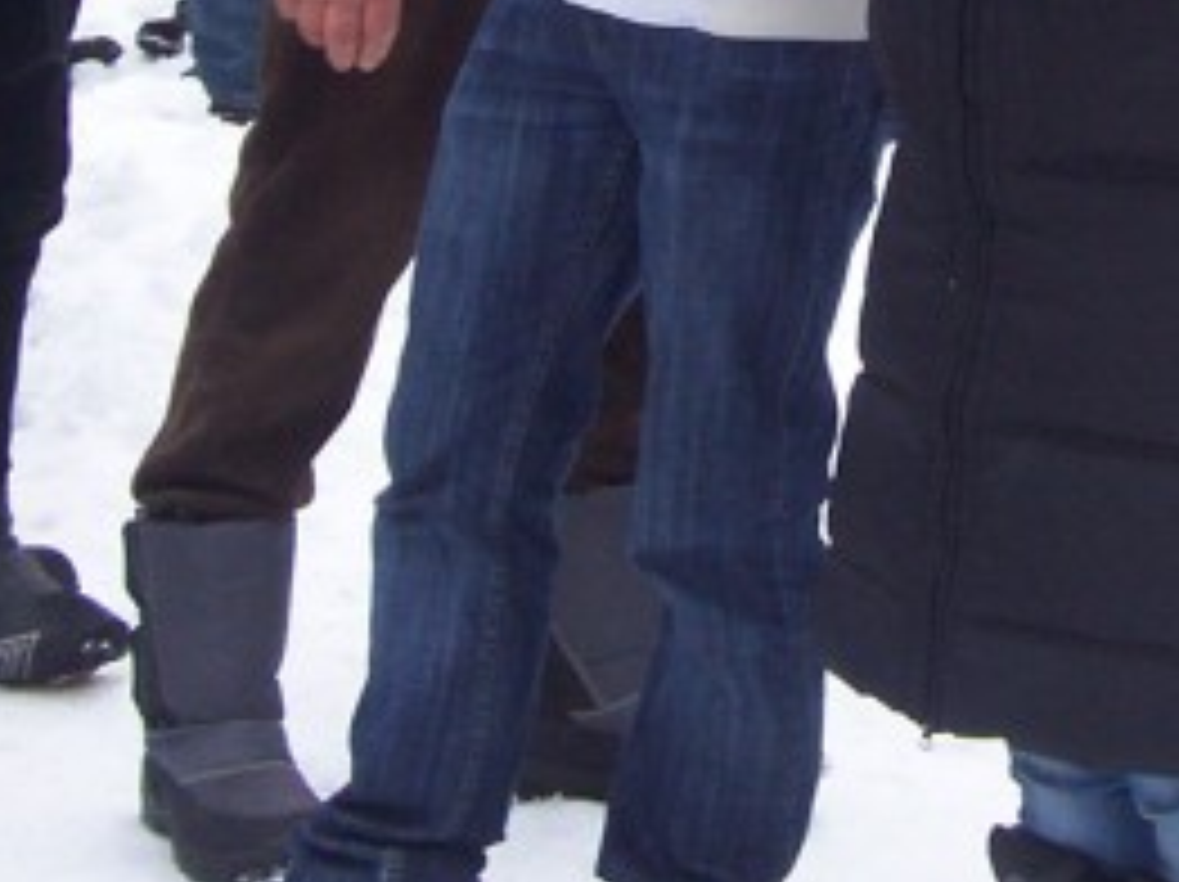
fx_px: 4526
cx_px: 1143
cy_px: -292
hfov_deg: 14.6
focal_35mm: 133
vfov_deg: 10.9
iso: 80
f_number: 2.7
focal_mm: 5.6
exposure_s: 1/115
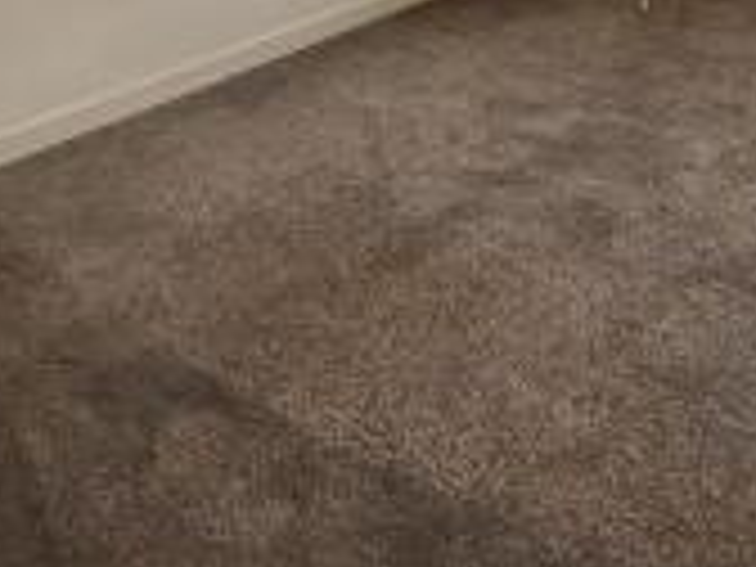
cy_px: -137
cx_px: 592
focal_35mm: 45
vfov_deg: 27.7
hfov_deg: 40.5
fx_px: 983
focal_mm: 1.74
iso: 200
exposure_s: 1/50
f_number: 2.2
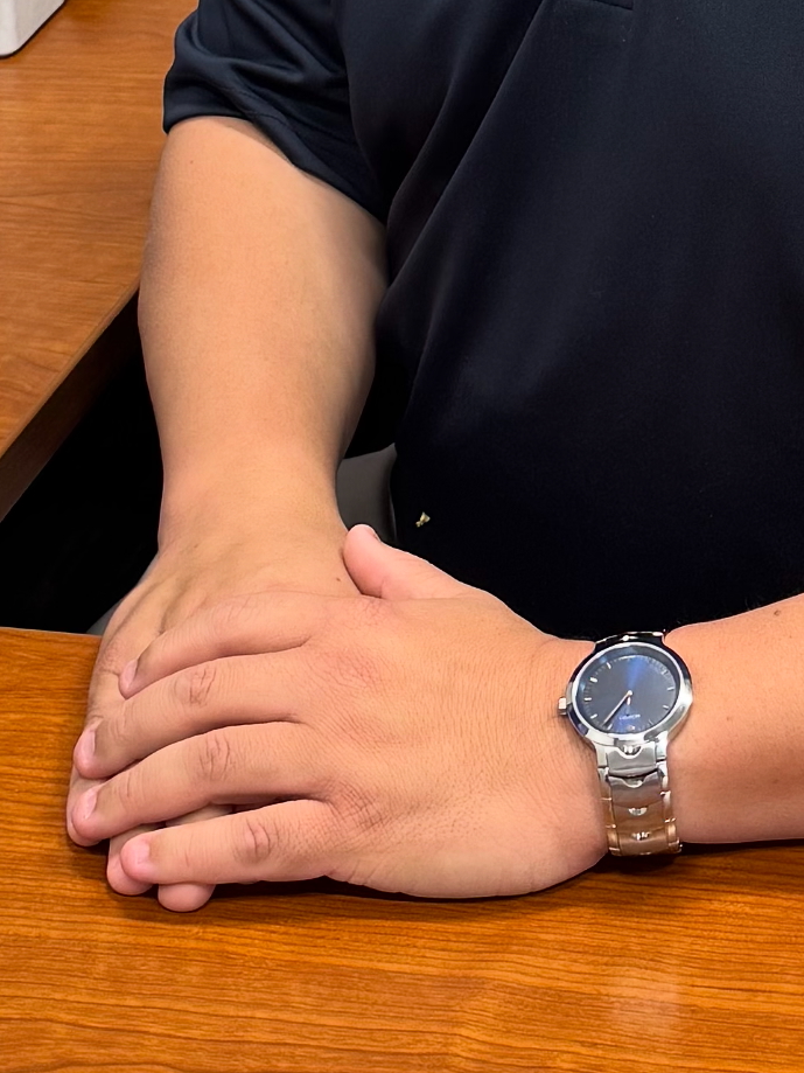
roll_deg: +2.8
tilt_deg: -16.3
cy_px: -297
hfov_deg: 13.8
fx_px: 3314
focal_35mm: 107
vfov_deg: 17.3
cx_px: 595
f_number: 1.78
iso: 100
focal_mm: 6.76
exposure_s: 1/60
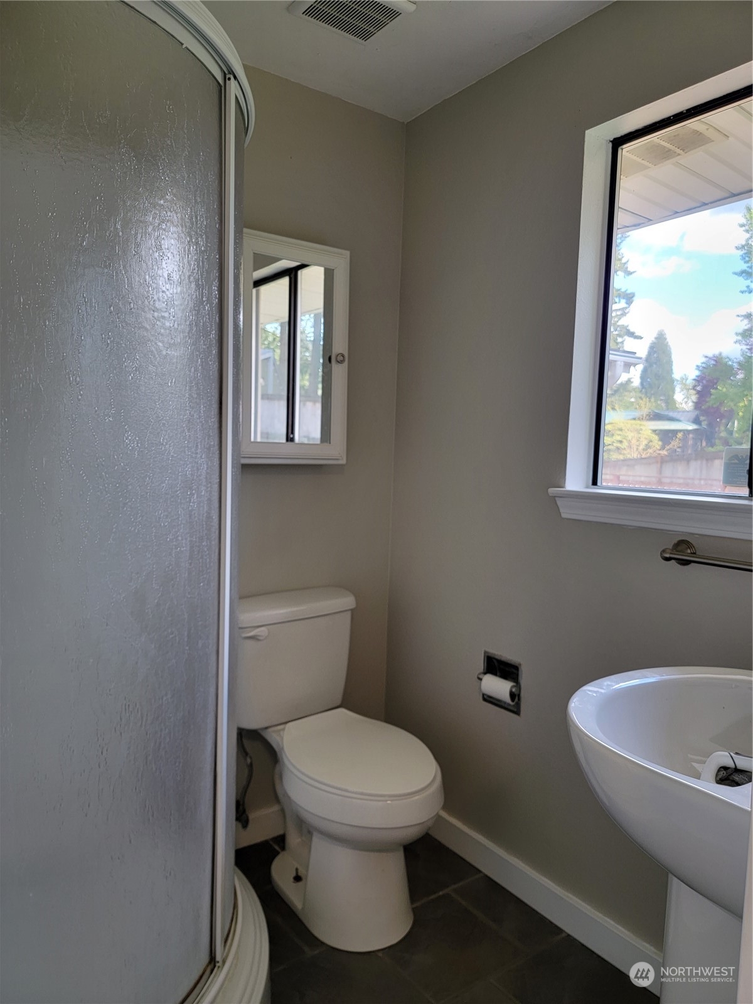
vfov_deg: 71.6
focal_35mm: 24
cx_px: 376
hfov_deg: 56.8
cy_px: 502
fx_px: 696
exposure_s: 1/120
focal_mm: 6.7
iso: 100
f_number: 1.8
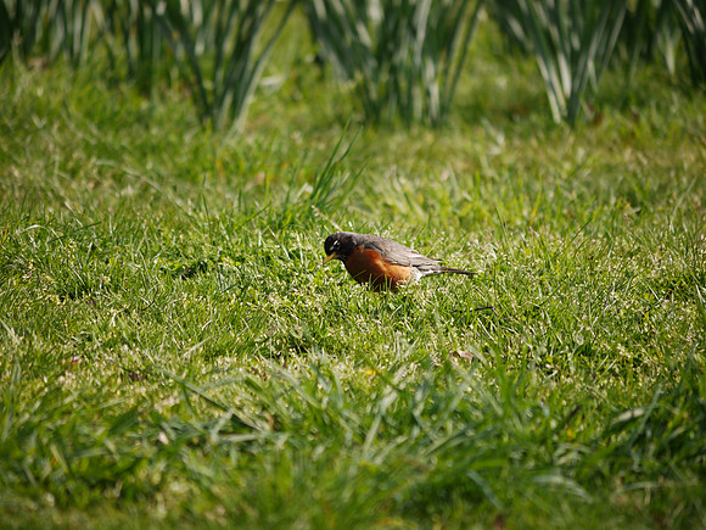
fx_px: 12237
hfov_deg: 3.3
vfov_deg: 2.5
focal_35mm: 600
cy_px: 265
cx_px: 353
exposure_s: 1/160
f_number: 5.6
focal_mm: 300
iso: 100
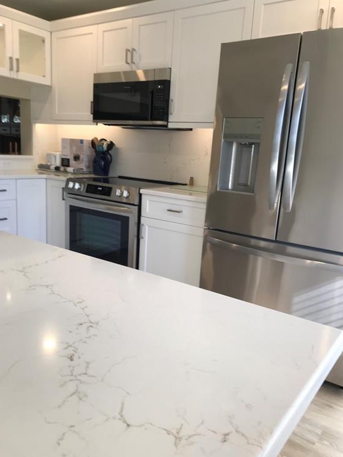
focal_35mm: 29
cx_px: 171
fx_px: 383
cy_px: 231
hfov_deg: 48.2
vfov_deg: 61.7
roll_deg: -2.4
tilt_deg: -9.8
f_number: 1.8
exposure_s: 1/120
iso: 32
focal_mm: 3.99
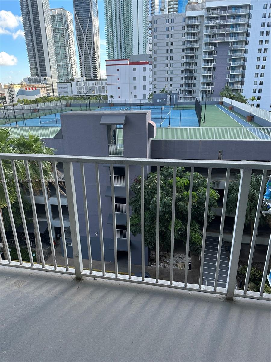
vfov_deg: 71.6
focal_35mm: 24
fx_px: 251
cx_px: 136
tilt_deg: -17.8
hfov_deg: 56.8
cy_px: 181
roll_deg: +0.5
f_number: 1.78
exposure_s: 1/704
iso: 80
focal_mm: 6.86
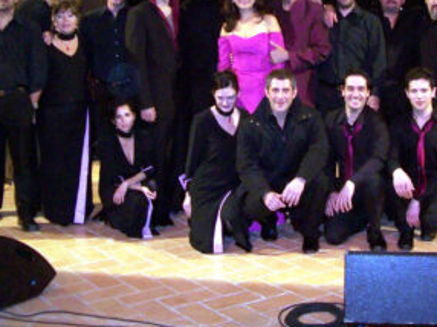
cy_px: 59
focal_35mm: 63
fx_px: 795
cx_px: 263
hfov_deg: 30.7
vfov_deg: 22.9
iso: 200
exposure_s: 1/64
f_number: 2.7
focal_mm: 6
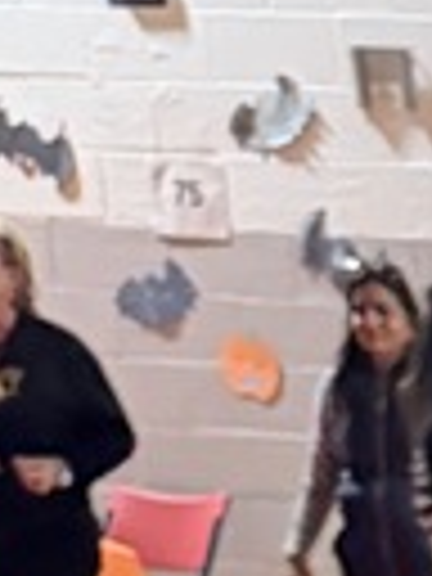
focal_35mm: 192
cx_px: 1539
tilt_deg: -25.2
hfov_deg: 6.6
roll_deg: -3.8
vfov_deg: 8.1
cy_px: 1944
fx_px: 3195
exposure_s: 1/34
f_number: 1.78
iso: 1000
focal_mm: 6.76
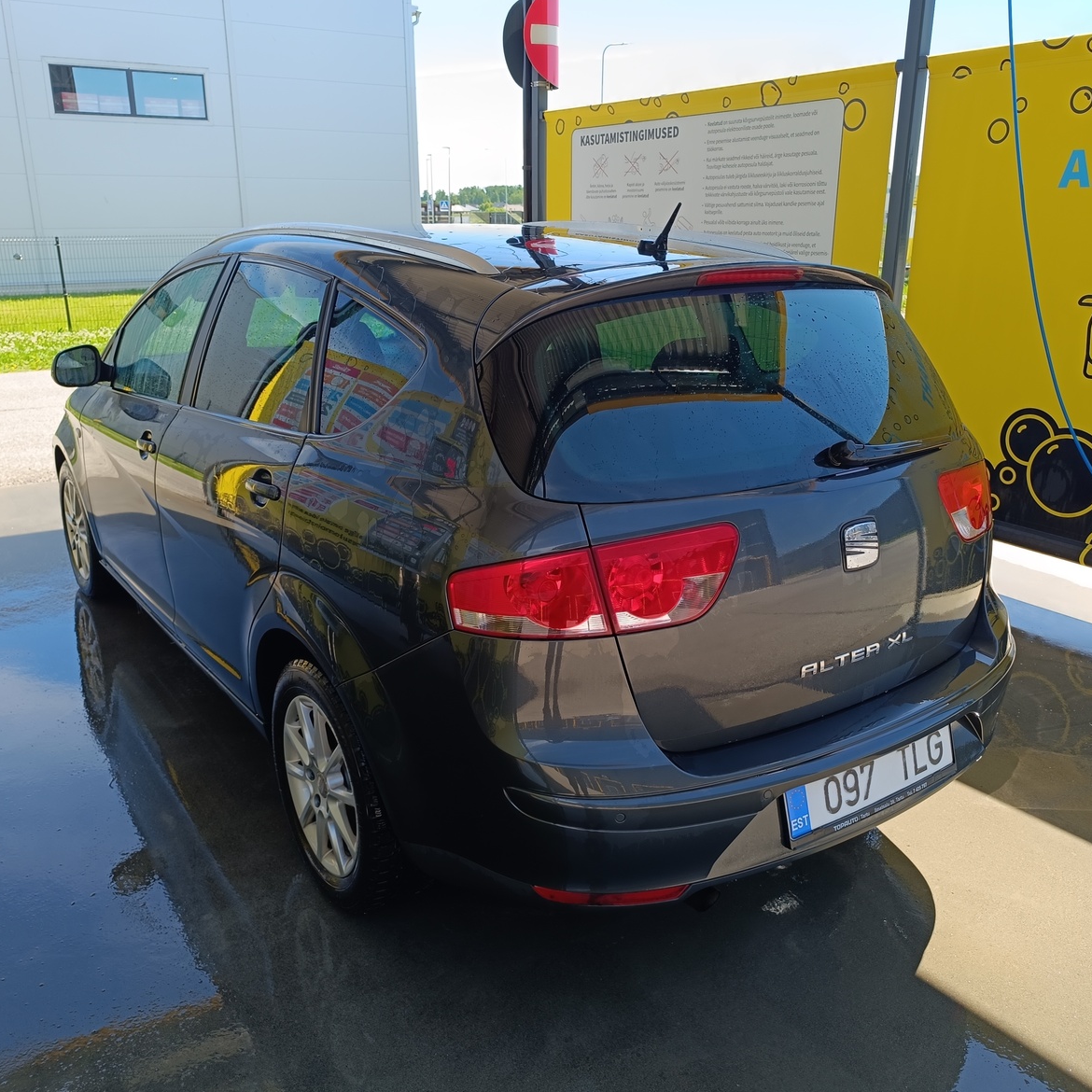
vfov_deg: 55.6
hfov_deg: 55.6
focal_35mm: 29
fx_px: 1035
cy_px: 549
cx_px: 543
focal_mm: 6.14
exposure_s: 1/114
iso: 50
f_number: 1.65
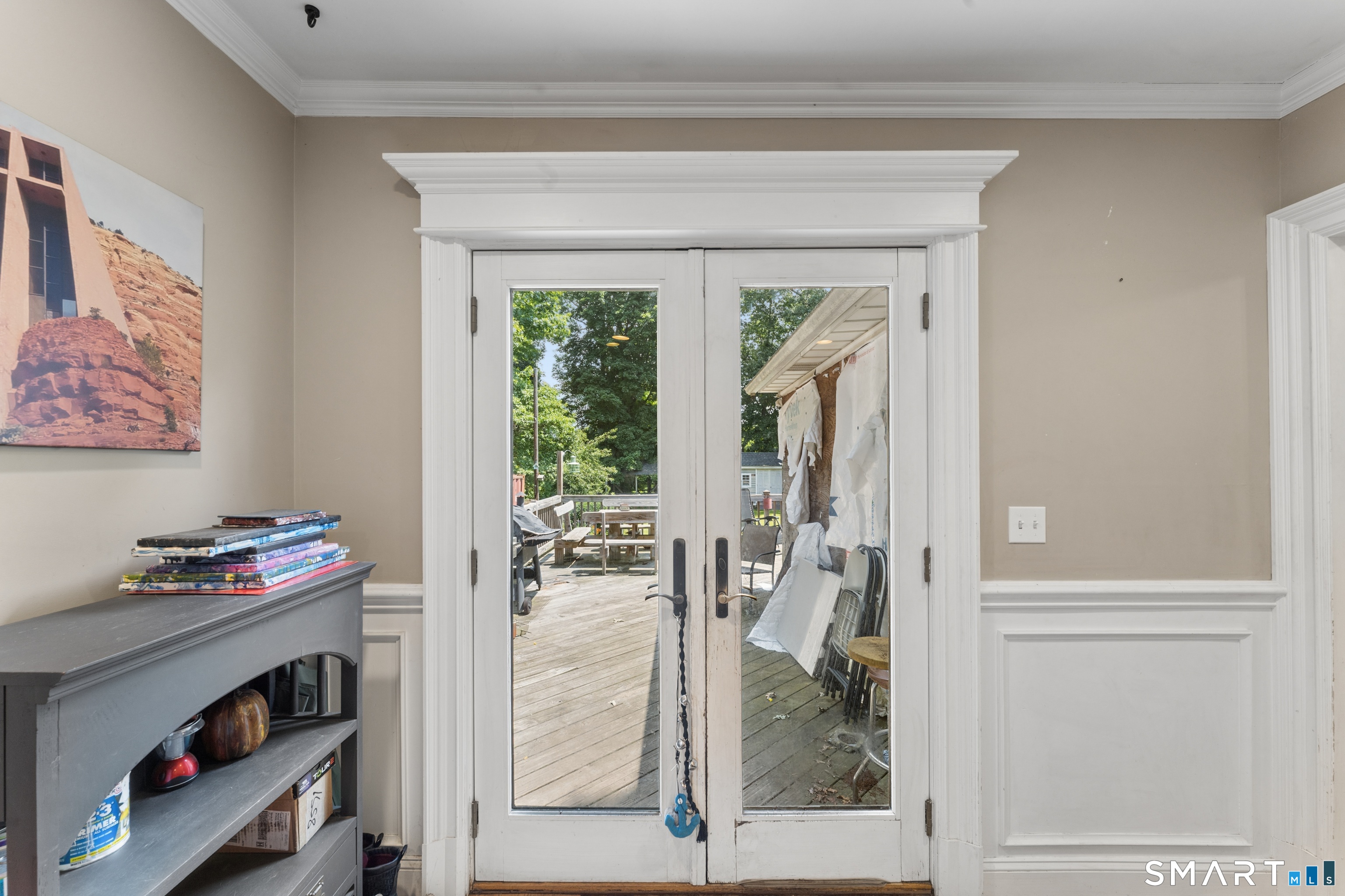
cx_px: 672
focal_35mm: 14
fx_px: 523
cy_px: 448
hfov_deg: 104.3
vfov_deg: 81.2
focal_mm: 14
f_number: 13
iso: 400
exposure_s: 1/20
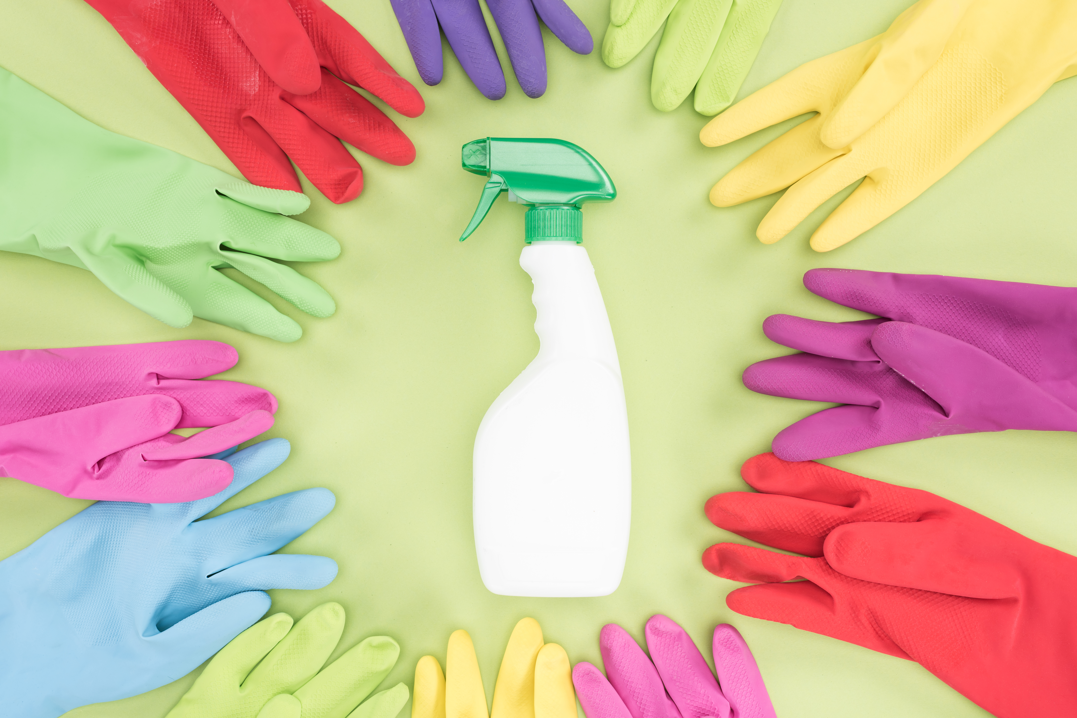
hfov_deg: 54.4
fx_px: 1047
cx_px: 538
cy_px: 359
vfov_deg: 37.9
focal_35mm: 35
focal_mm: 35
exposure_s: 1/160
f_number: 9
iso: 100
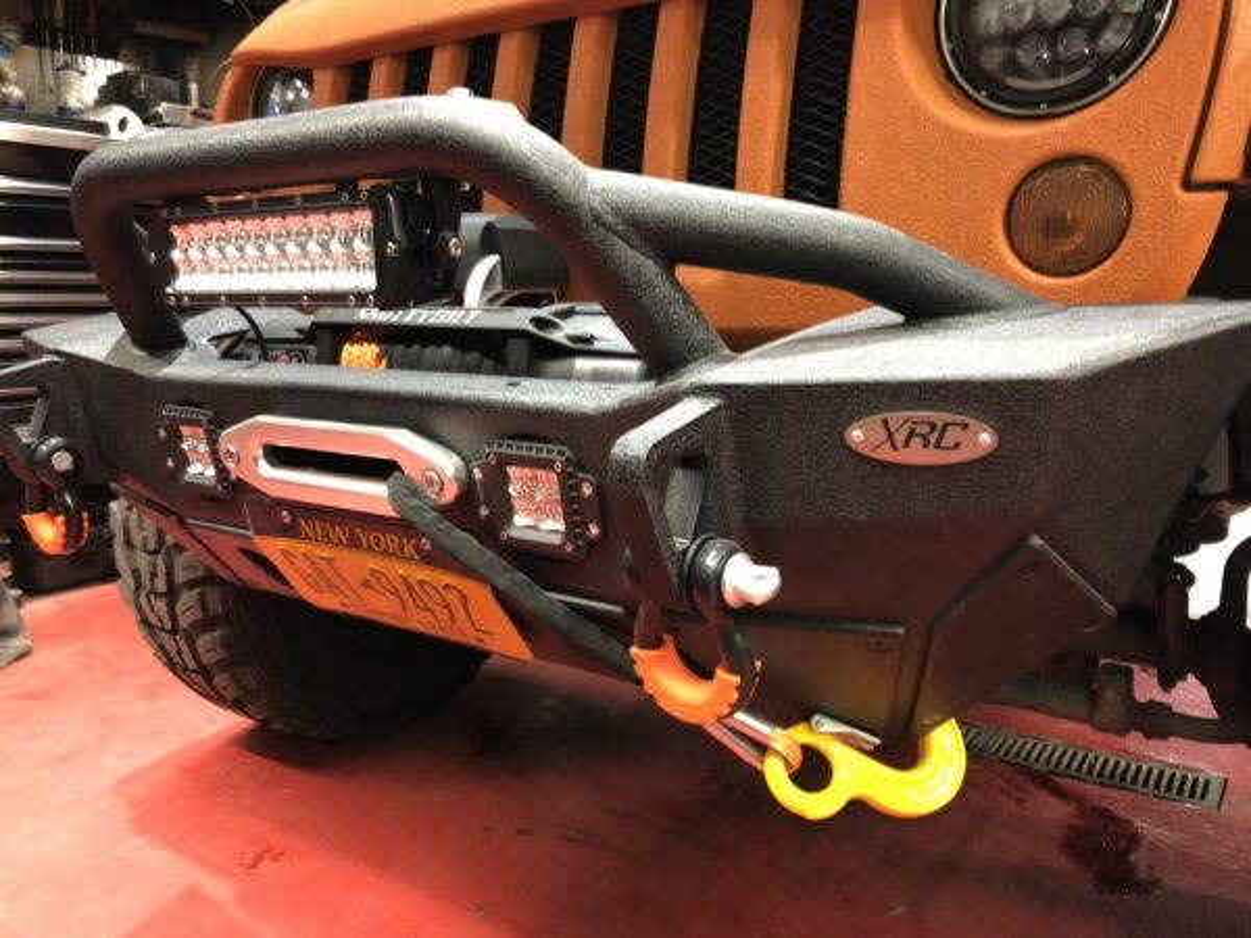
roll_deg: +0.8
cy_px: 469
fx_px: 1012
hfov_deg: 63.4
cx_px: 626
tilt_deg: -8.5
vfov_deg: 49.7
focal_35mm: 28
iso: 100
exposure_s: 1/9
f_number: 1.8
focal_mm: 4
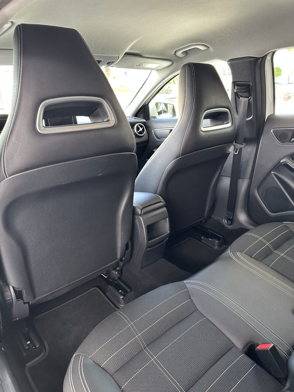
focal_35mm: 24
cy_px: 196
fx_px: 272
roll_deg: +3.8
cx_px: 147
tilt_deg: -19.9
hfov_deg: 56.8
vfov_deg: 71.6
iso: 250
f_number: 1.78
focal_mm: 6.86
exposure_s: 1/83
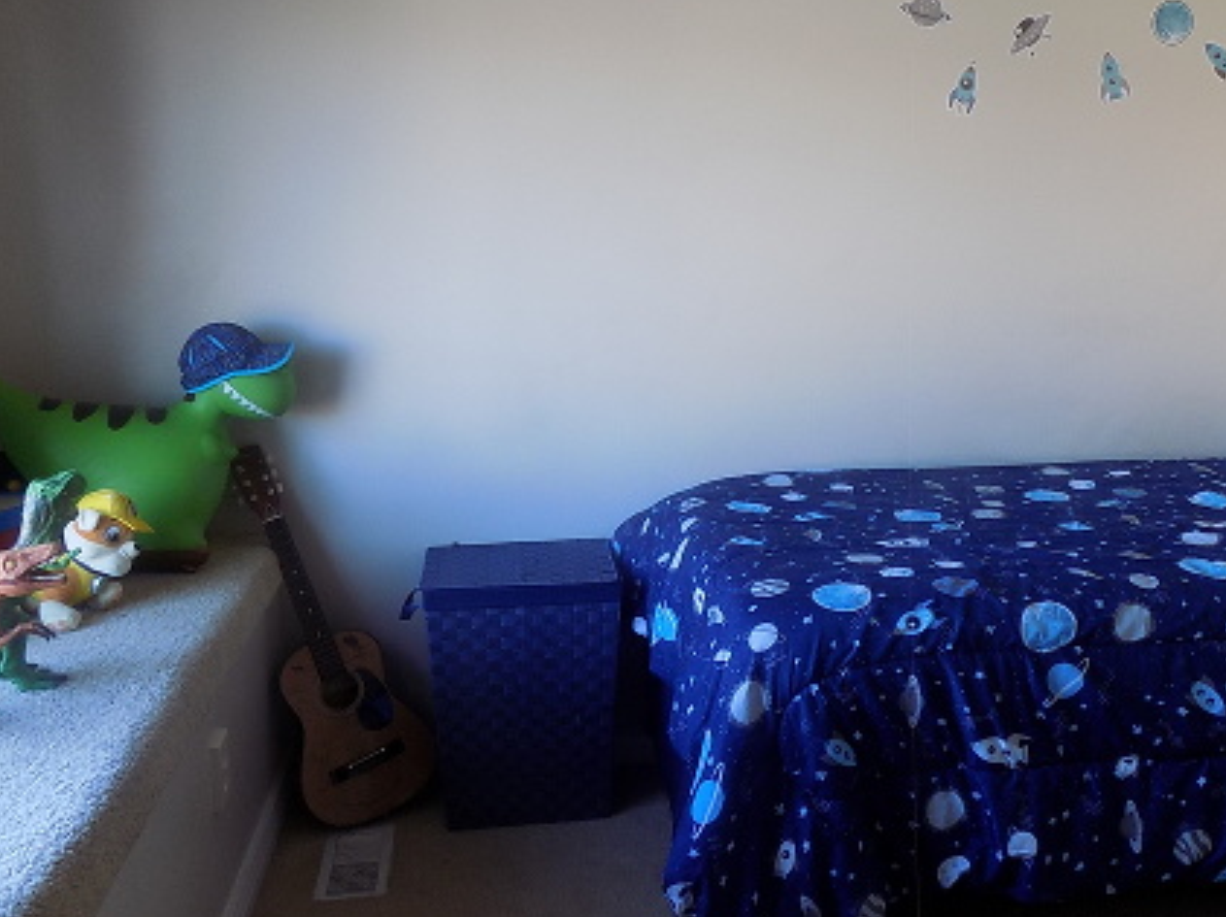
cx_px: 684
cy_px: 399
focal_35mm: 35
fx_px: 1239
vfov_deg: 40.6
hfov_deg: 52.5
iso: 125
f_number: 3.1
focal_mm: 4
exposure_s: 1/30
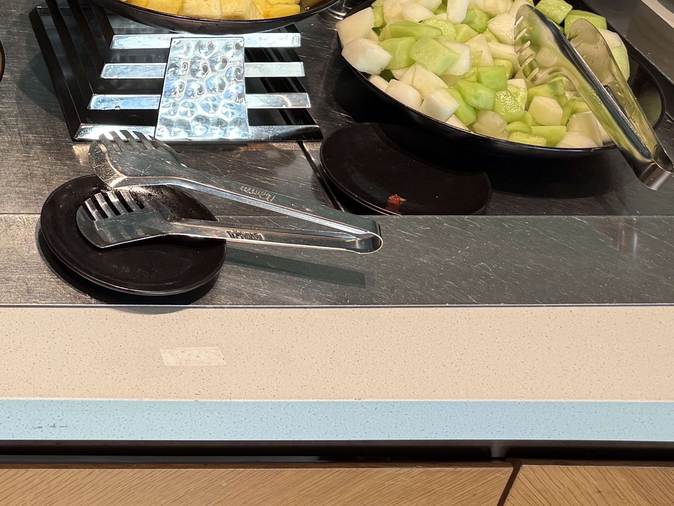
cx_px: -161
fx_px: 1188
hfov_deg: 27.4
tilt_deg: -31.5
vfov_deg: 23.1
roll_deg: -1.1
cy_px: 8
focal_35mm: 61
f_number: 1.78
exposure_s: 1/100
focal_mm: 6.76
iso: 160
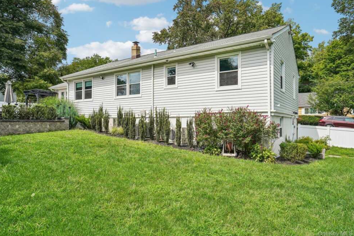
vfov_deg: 55.1
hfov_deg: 76.1
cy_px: 114
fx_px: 226
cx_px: 170
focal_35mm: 23
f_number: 8
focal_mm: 22
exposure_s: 1/250
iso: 100
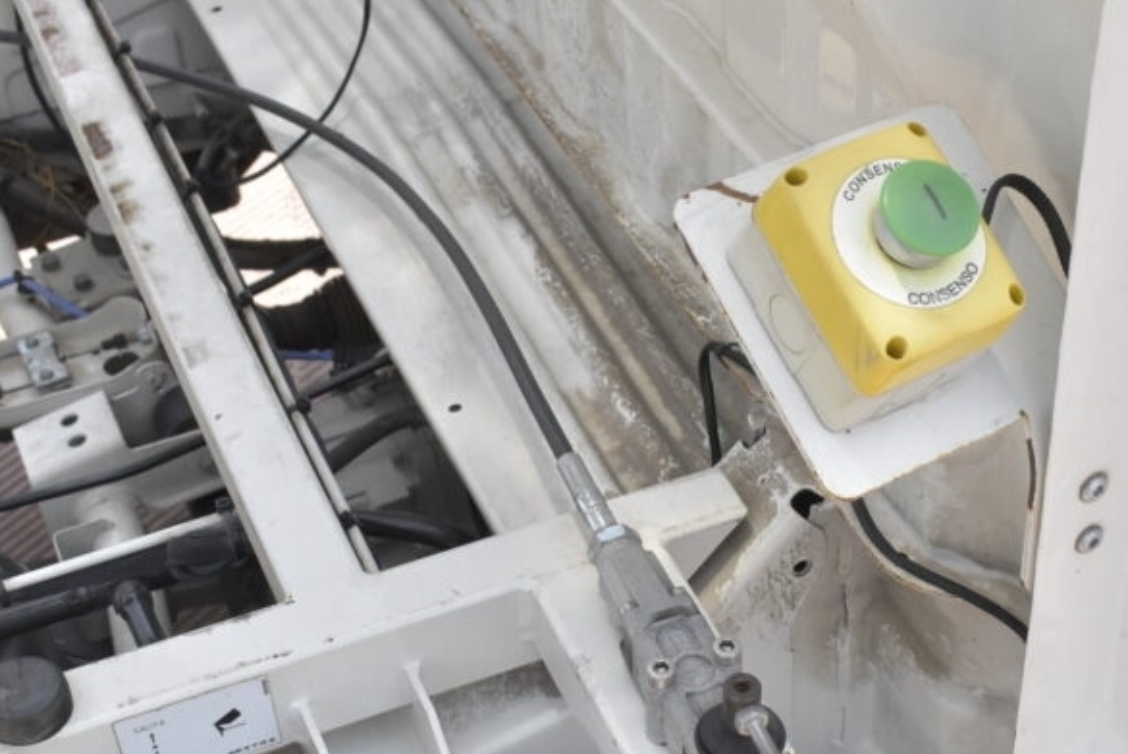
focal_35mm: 63
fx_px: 1975
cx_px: 794
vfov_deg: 21.4
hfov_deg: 31.5
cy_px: 573
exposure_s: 1/1600
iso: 1600
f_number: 6.3
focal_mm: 24
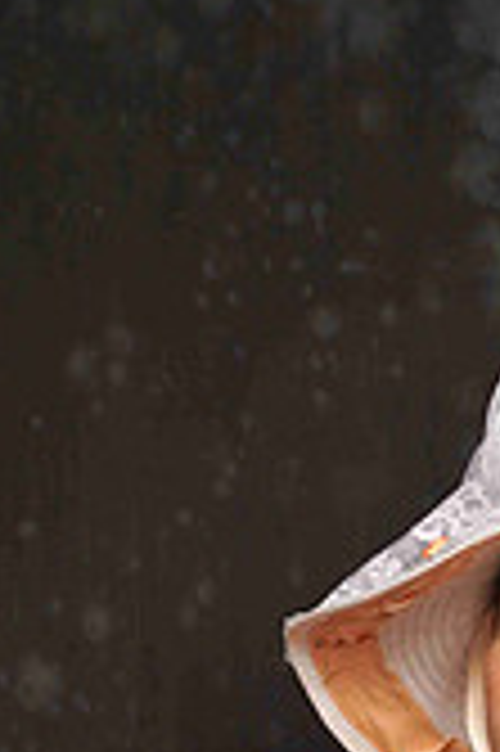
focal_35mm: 202
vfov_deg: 10.0
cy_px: 1004
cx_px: 619
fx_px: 4217
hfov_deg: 6.7
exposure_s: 1/125
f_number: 5.6
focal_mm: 50
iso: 200
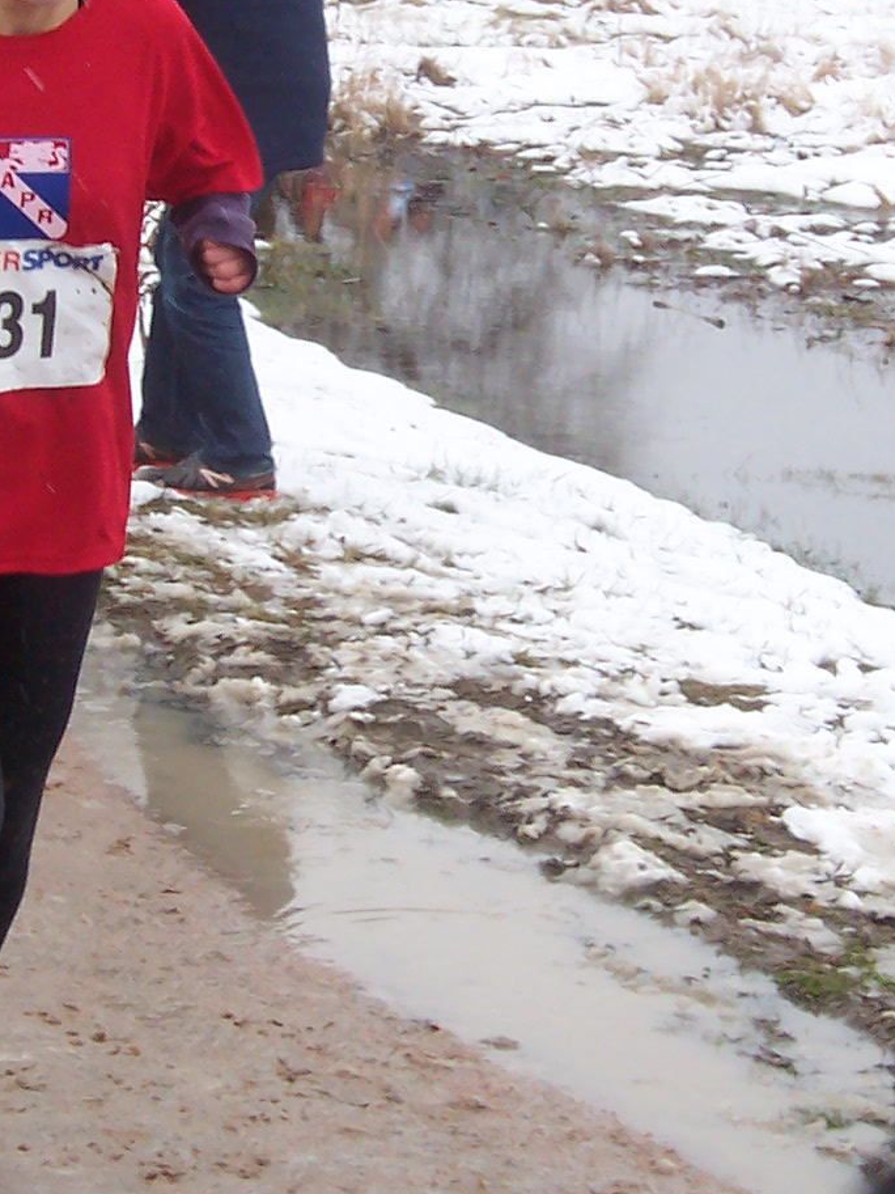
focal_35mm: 185
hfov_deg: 8.0
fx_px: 6378
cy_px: 504
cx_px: 504
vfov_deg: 10.7
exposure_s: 1/250
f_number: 5.6
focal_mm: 12.8
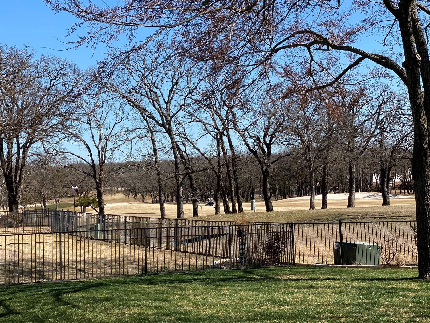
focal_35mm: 66
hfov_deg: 29.3
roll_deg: +1.6
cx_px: 160
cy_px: 136
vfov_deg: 22.2
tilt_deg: +4.0
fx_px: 820
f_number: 2
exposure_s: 1/1229
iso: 20
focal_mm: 6
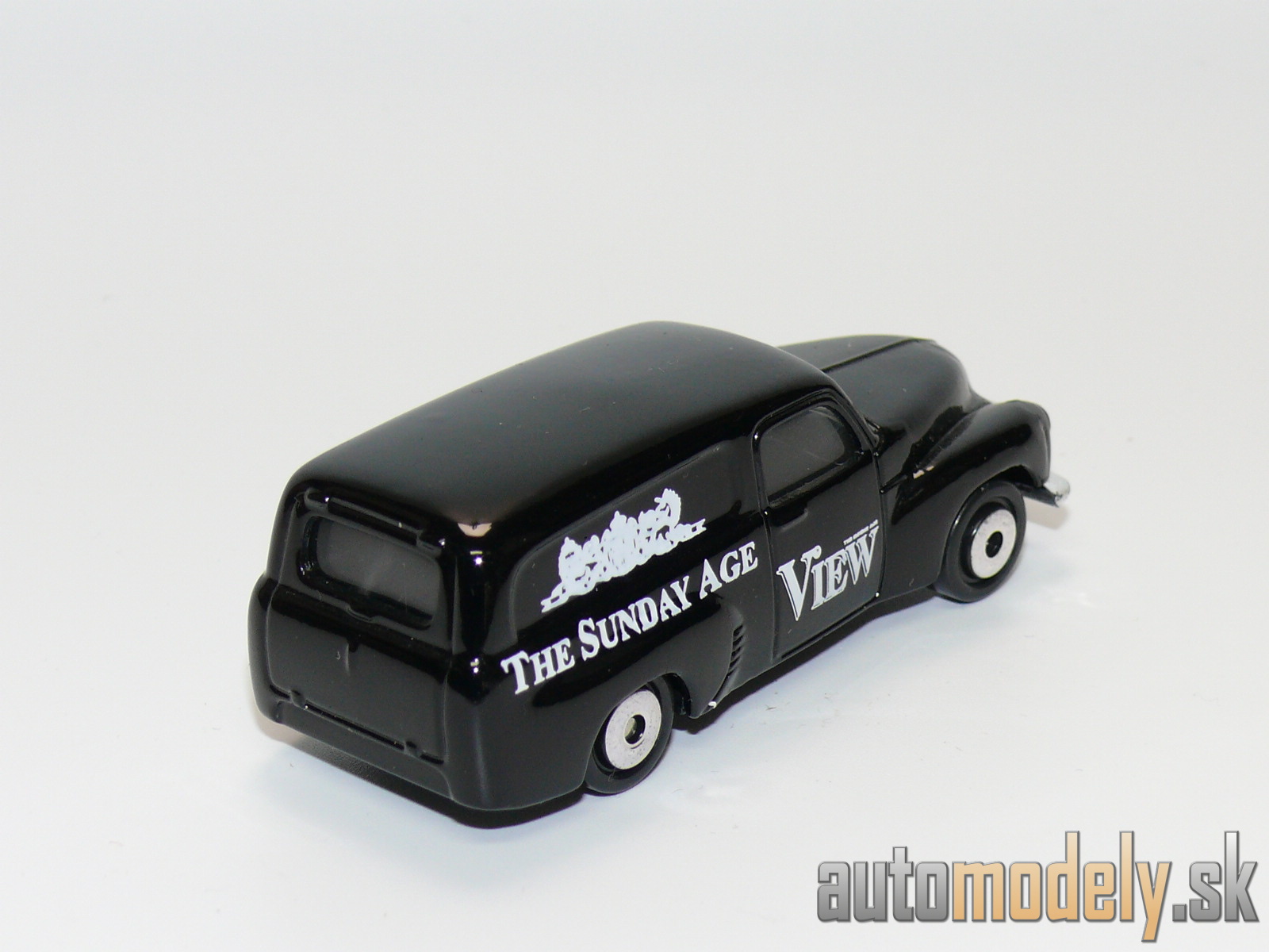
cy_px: 476
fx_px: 3739
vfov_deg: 14.5
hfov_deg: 19.3
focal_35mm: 102
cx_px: 634
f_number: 4
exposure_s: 1/30
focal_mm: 13.4
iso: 100
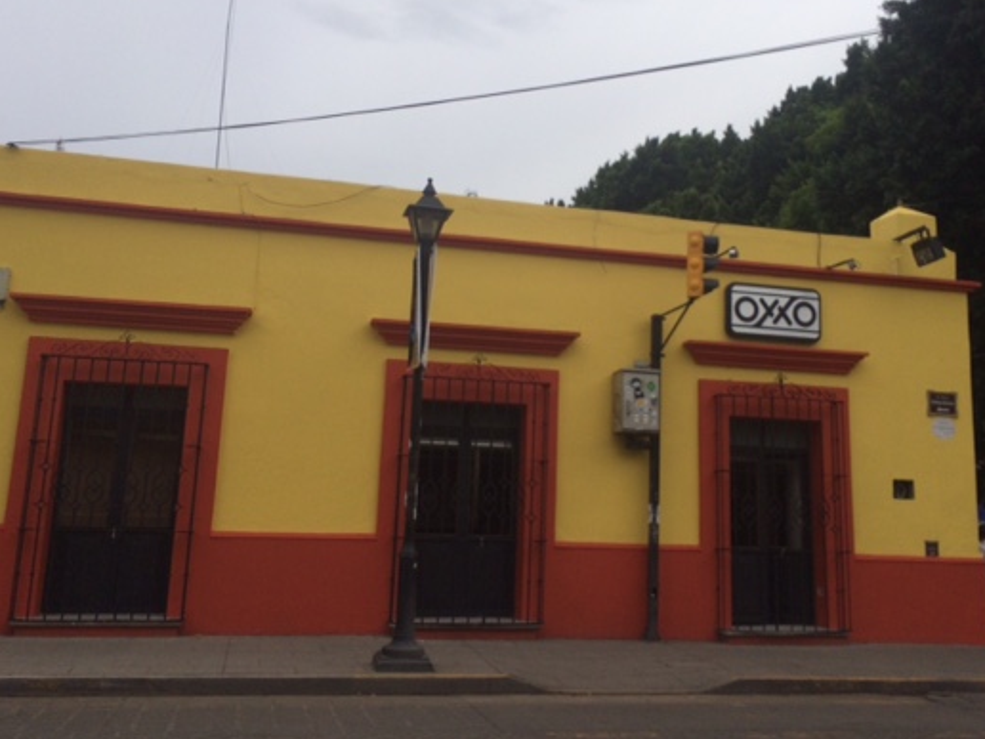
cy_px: 288
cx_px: 546
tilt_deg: +11.4
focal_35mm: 36
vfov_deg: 39.5
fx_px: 1024
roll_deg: -2.0
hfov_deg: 51.3
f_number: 2.2
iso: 32
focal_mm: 4.15
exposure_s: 1/3425
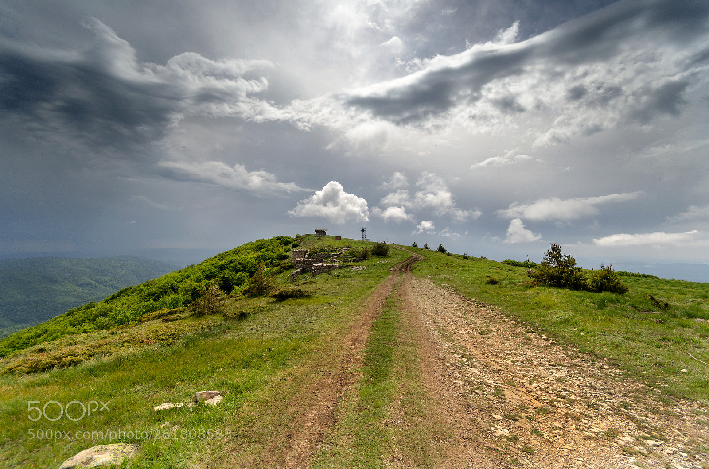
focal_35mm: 15
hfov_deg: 100.5
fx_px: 295
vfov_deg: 77.0
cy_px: 234
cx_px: 354
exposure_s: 1/500
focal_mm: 10
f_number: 9
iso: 400
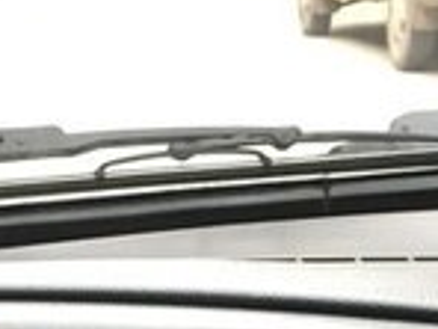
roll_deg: +3.7
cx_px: 124
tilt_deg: -23.3
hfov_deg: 15.2
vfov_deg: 10.7
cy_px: 615
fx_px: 1632
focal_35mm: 129
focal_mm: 4.15
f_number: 2.2
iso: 32
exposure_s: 1/33
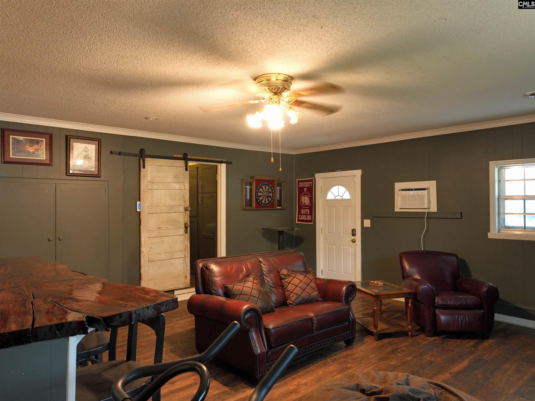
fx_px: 371
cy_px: 200
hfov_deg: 71.6
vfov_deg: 56.8
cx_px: 268
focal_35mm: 24
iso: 160
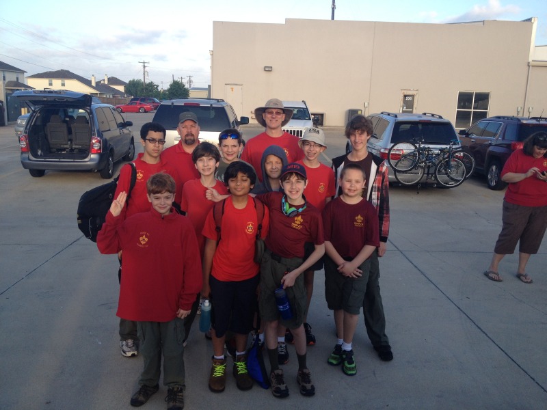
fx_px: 553
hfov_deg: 52.6
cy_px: 205
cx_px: 274
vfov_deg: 40.7
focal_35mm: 35
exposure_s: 1/375
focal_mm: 4.28
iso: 50
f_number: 2.4
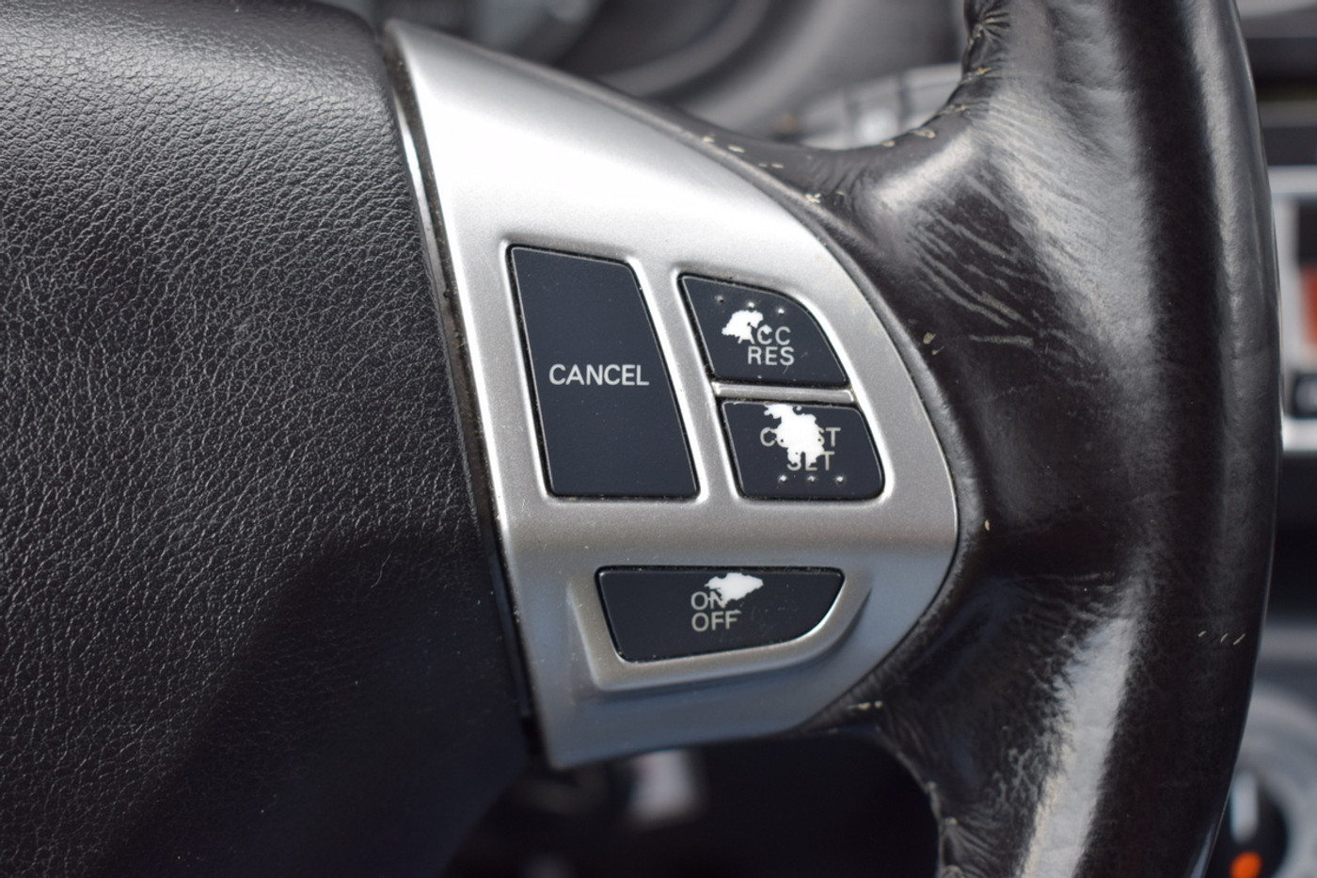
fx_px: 1920
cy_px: 439
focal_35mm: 52
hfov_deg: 37.9
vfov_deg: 25.7
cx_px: 658
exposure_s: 1/100
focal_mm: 35
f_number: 4.8
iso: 400
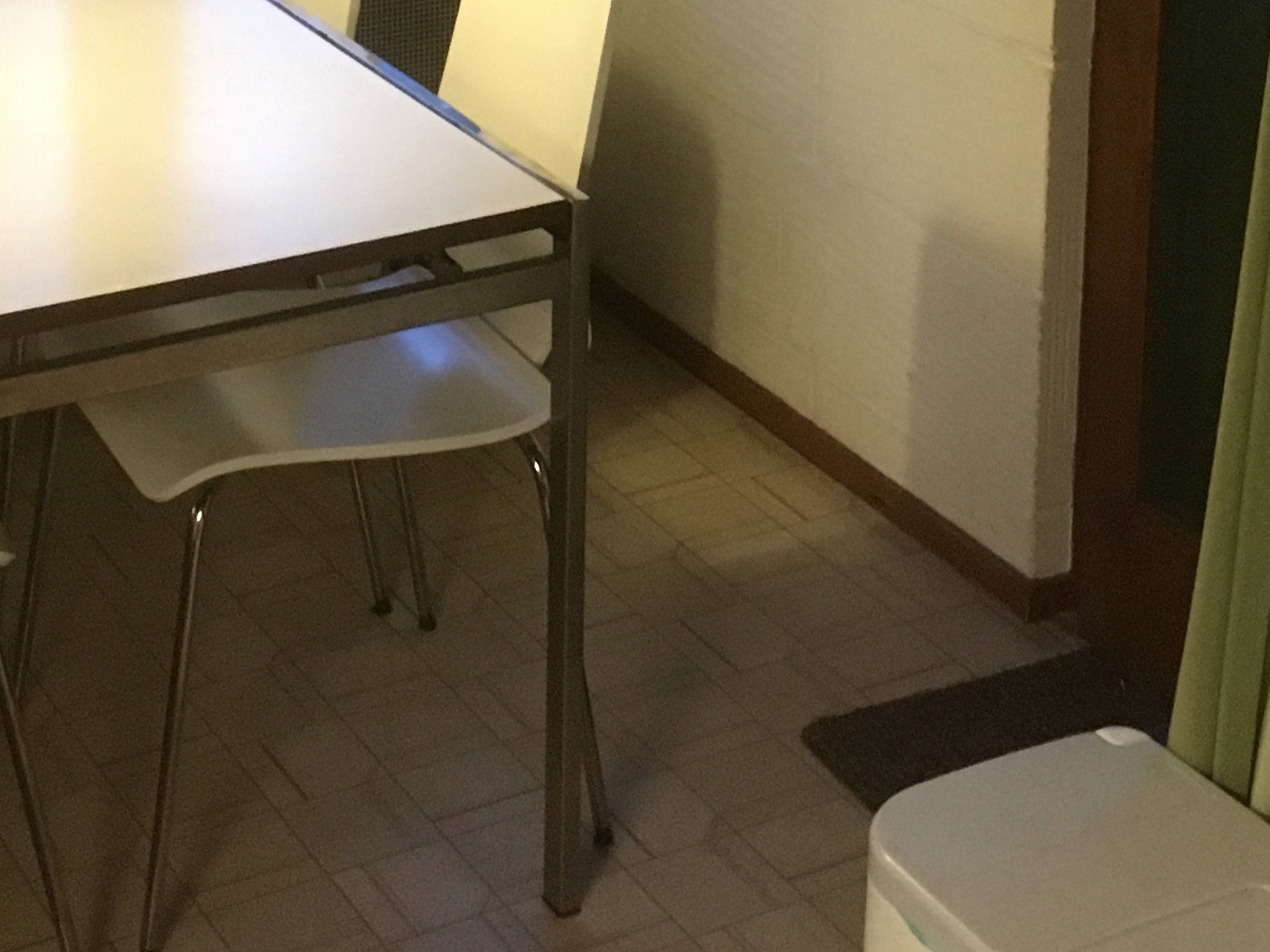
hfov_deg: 24.4
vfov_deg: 17.6
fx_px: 2935
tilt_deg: -15.0
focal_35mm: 80
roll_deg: -0.5
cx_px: 575
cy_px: -164
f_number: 2.2
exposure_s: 1/17
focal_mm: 4.15
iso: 200
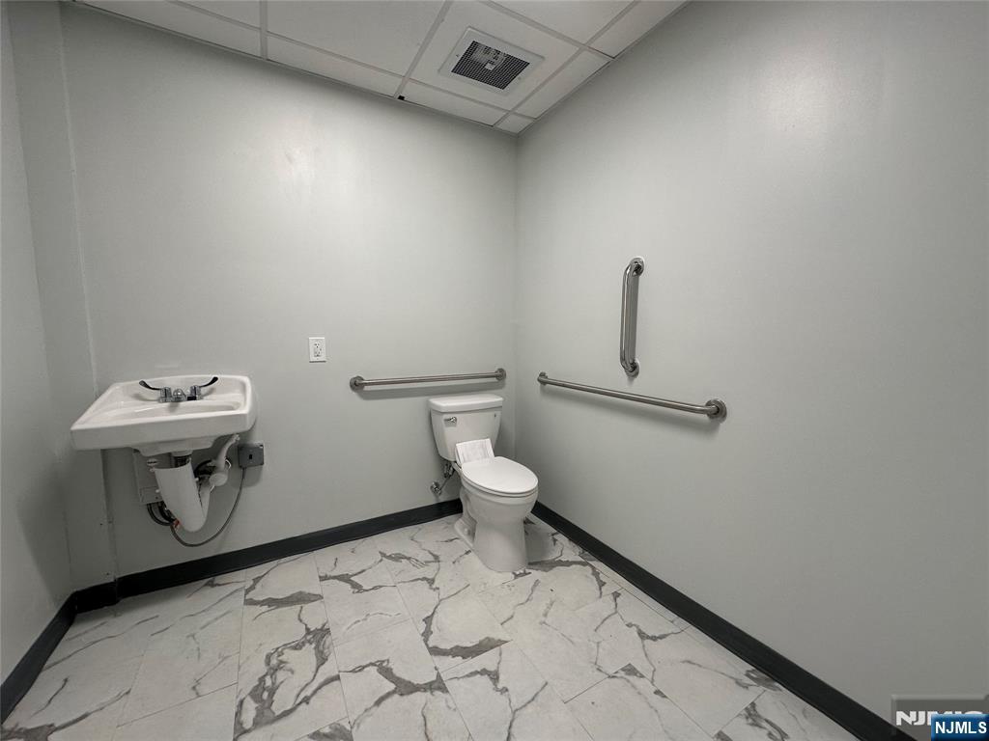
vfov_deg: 85.7
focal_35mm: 14
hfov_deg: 102.1
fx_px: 400
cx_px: 494
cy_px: 370
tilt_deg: -5.7
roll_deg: -1.2
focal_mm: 2.22
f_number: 2.2
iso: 100
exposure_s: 1/120
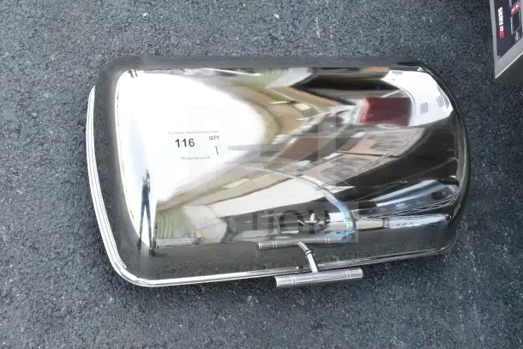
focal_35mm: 46
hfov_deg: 42.3
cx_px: 262
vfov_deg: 29.0
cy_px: 174
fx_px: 676
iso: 6400
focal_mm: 31
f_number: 11
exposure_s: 1/500
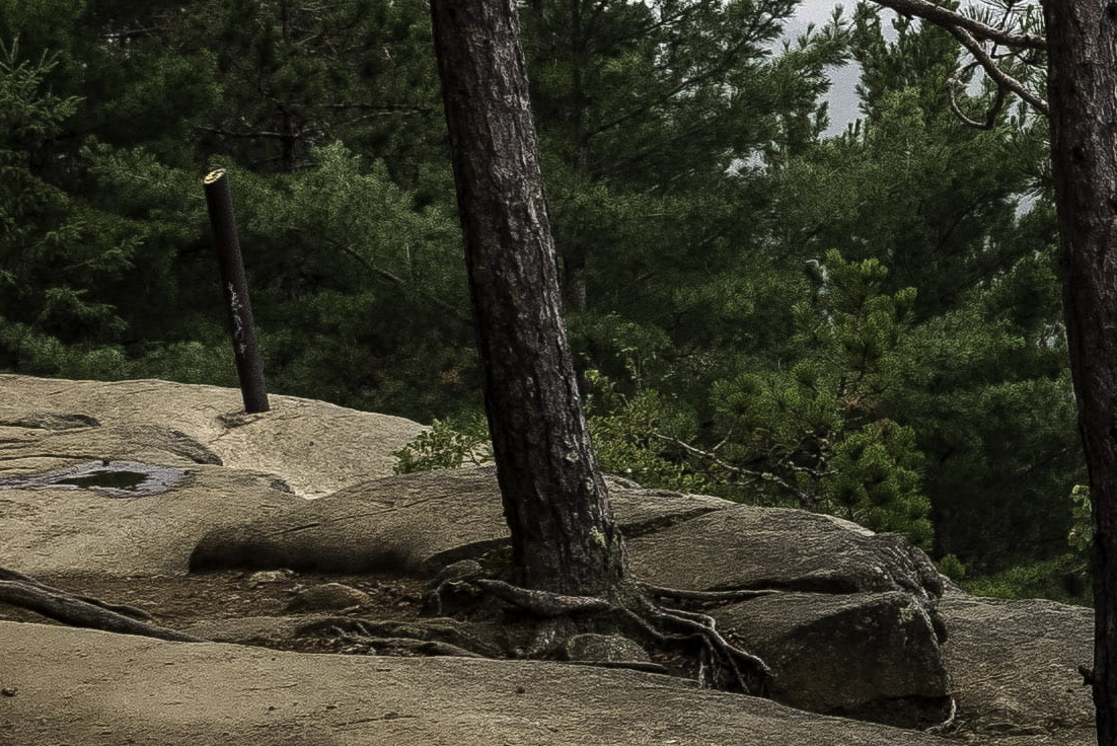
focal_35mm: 131
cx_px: 2113
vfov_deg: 10.5
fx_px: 4067
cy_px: 296
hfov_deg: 13.7
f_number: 10
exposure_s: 1/200
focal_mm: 24
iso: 400
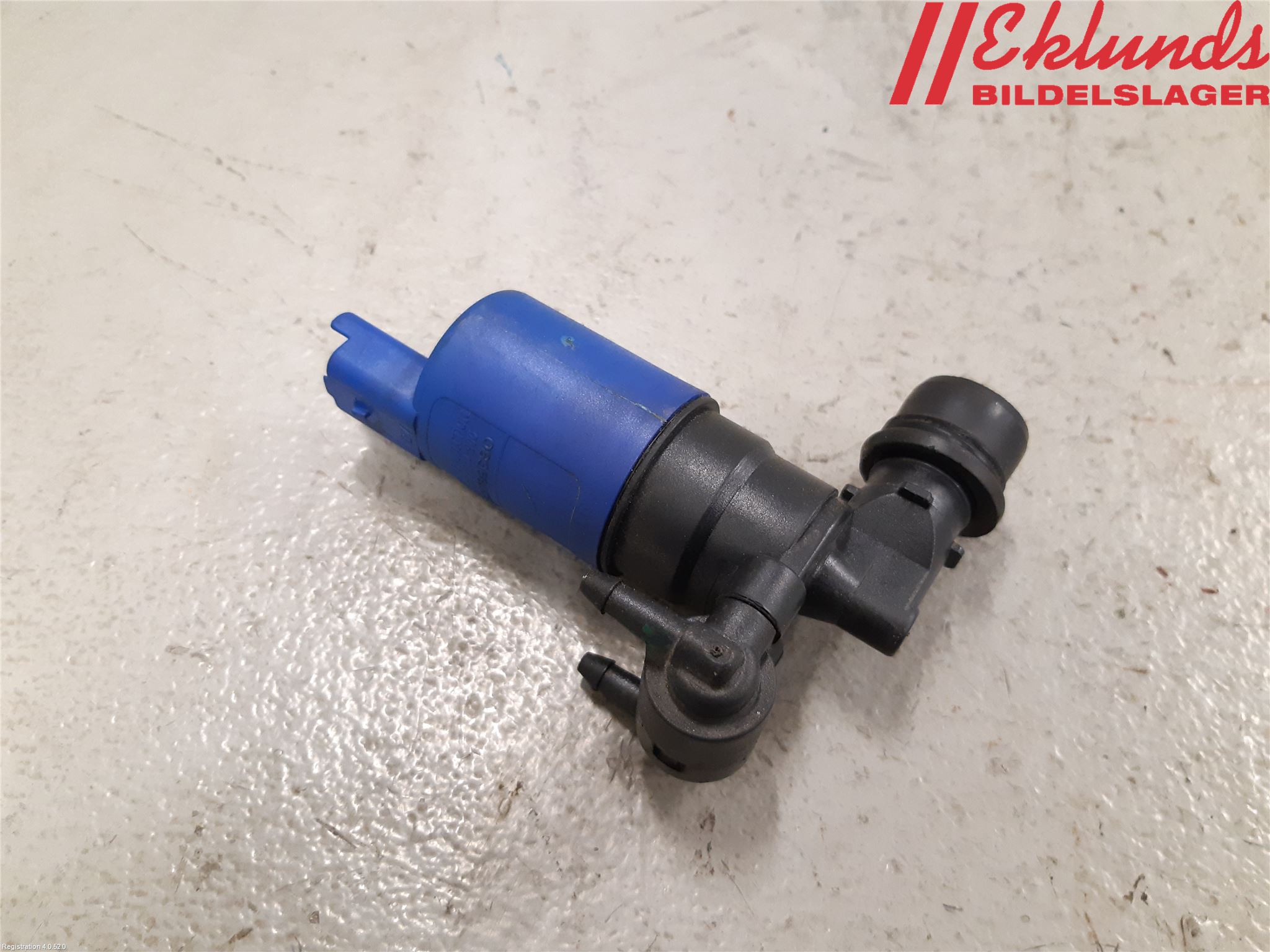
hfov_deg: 67.3
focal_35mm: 26
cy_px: 476
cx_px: 635
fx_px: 954
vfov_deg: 53.1
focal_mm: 3.93
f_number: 1.7
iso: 250
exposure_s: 1/50
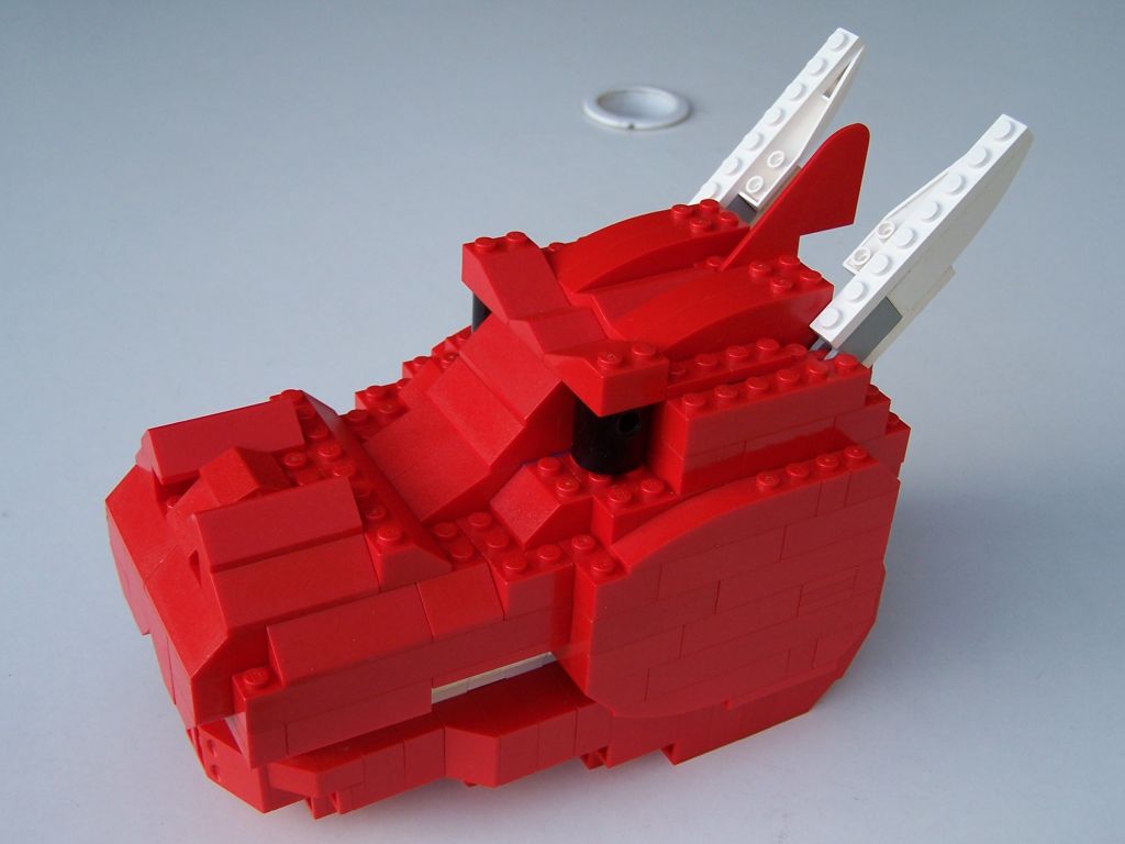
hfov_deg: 39.7
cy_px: 422
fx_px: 1560
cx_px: 562
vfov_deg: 30.3
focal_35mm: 48
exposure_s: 1/180
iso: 80
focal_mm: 8
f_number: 3
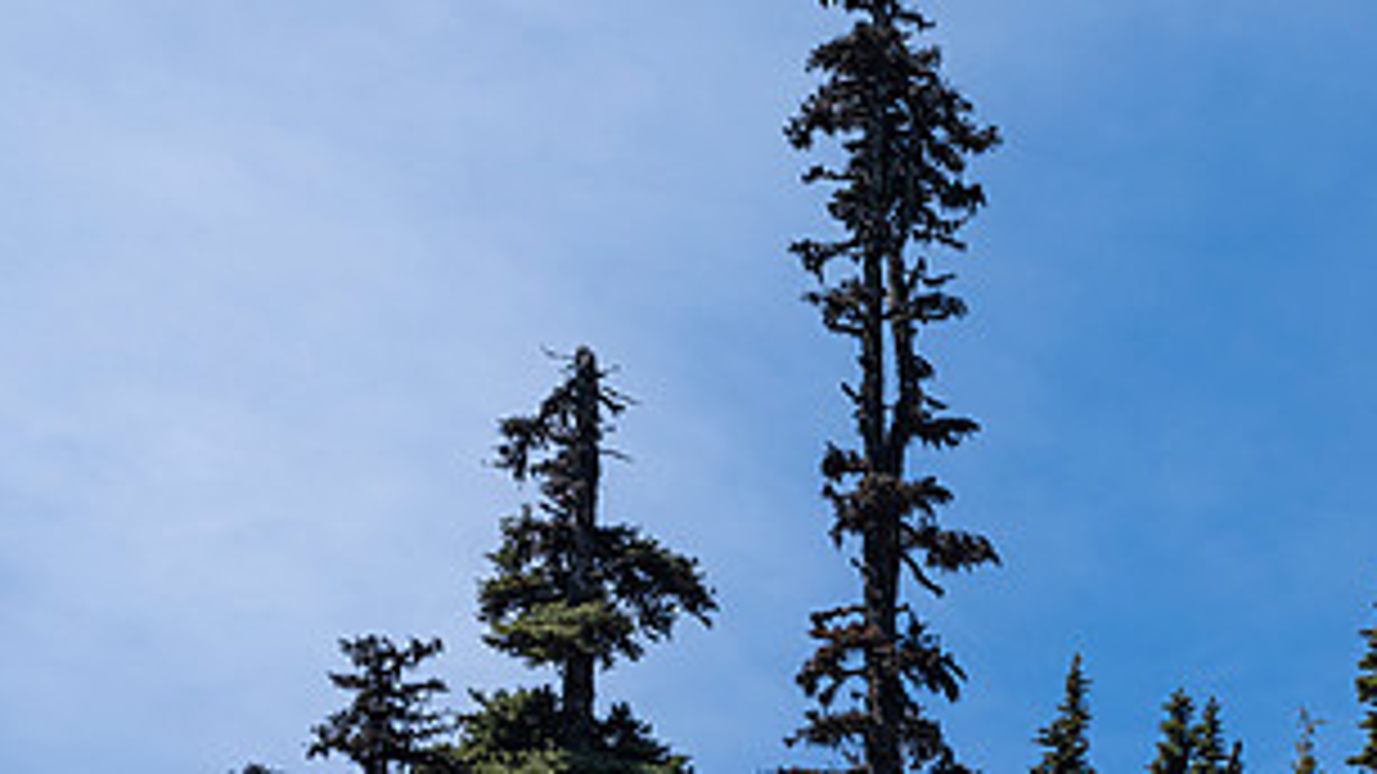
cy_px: 466
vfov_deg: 4.1
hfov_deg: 7.4
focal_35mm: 293
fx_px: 10696
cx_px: 1058
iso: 400
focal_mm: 140
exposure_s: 1/400
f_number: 16
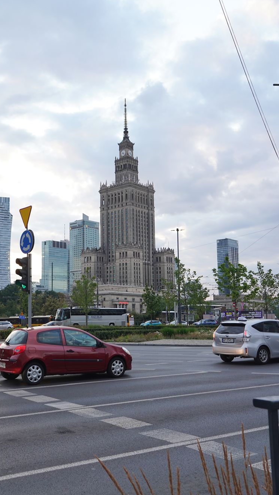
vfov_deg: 52.8
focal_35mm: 38
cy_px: 247
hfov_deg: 30.8
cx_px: 84
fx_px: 500
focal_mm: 24
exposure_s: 1/100
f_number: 6.3
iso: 400
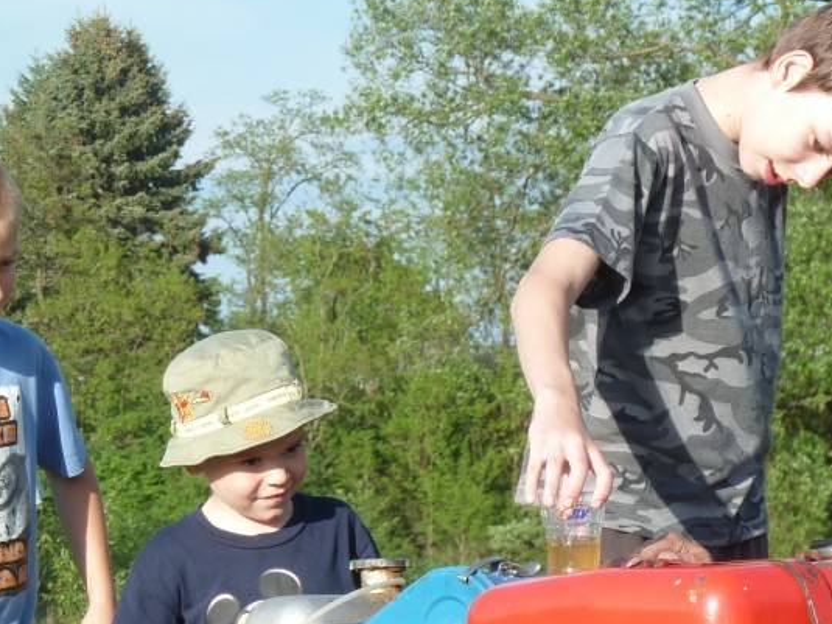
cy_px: 478
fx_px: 5887
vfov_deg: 6.1
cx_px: 544
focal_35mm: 245
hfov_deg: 8.1
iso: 80
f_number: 4.4
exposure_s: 1/250
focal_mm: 21
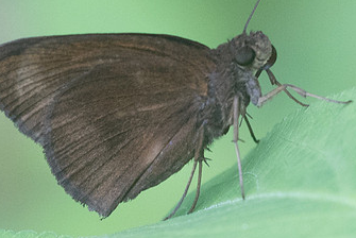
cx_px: 235
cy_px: 99
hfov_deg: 1.9
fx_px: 10917
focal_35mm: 1103
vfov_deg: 1.2
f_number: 5
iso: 800
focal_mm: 150
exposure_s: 1/400
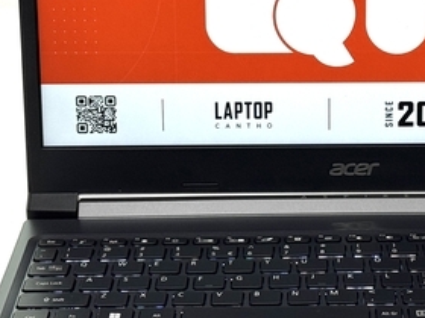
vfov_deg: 10.8
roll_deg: +1.1
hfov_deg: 14.3
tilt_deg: -18.5
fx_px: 1682
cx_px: 348
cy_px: 82
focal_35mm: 137
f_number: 1.78
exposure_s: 1/100
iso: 50
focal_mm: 6.76
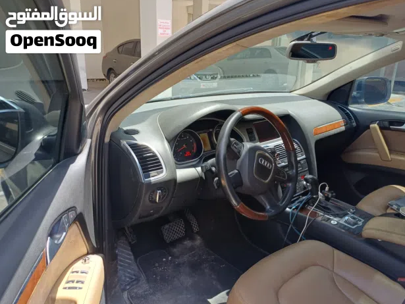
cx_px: 200
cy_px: 148
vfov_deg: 53.1
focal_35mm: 26
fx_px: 304
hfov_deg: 67.3
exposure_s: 1/131
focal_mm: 4.65
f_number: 1.8
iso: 50
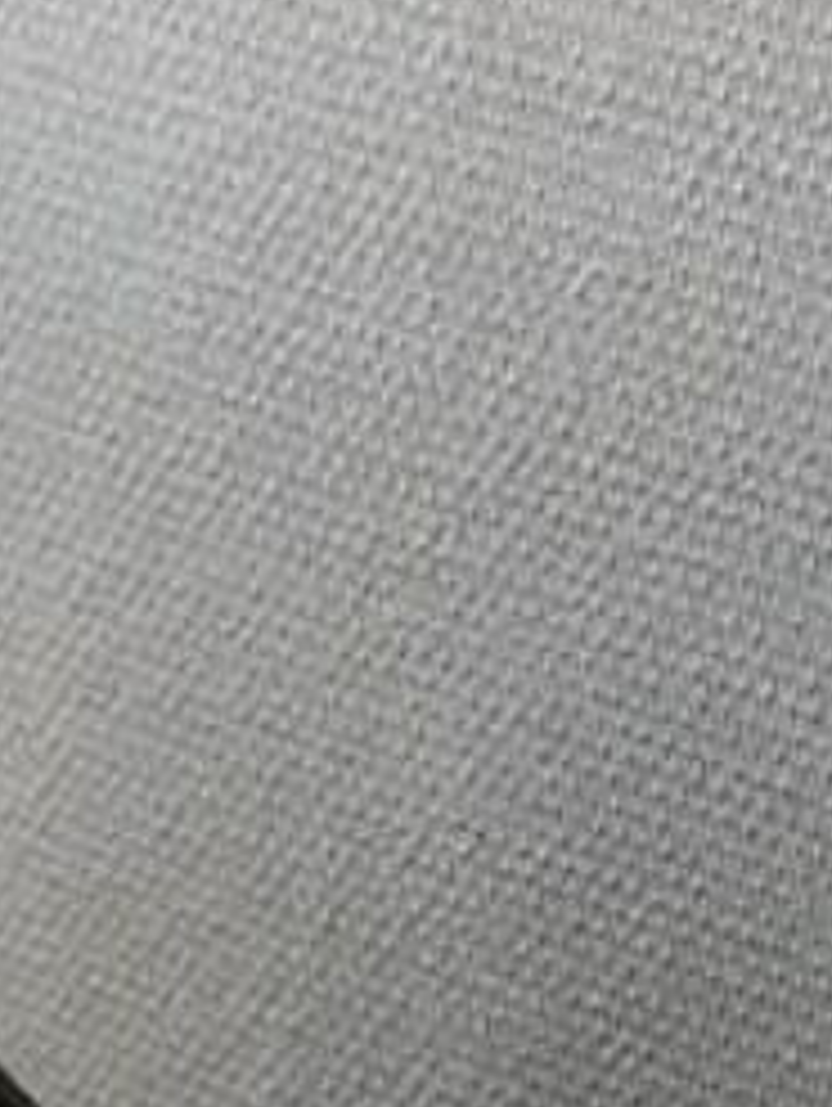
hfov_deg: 8.8
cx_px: -949
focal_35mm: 157
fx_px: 5023
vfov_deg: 12.1
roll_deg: +0.9
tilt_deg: -34.8
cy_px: 1600
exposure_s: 1/33
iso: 64
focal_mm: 4.15
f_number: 2.2
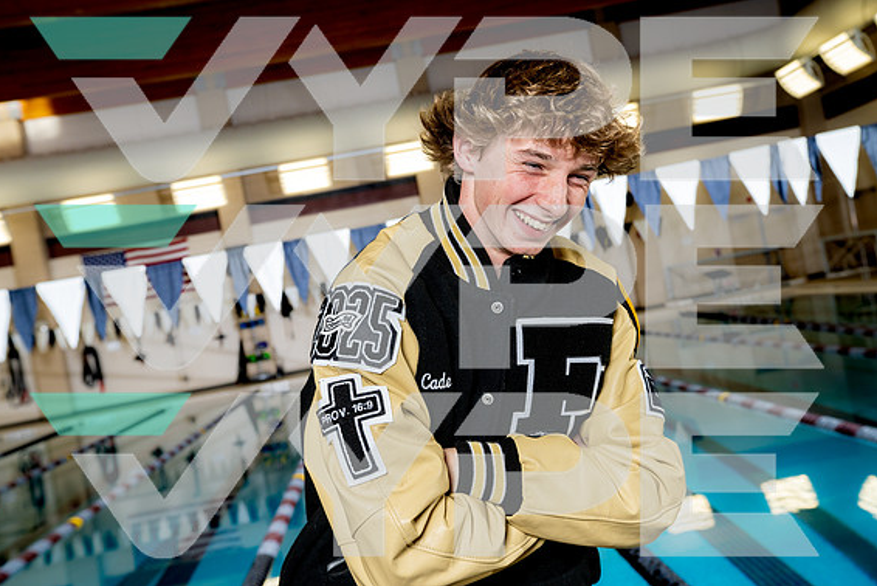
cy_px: 288
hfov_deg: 46.4
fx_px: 1024
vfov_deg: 31.9
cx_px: 429
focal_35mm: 42
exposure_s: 1/250
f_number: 5.6
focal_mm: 41
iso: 320
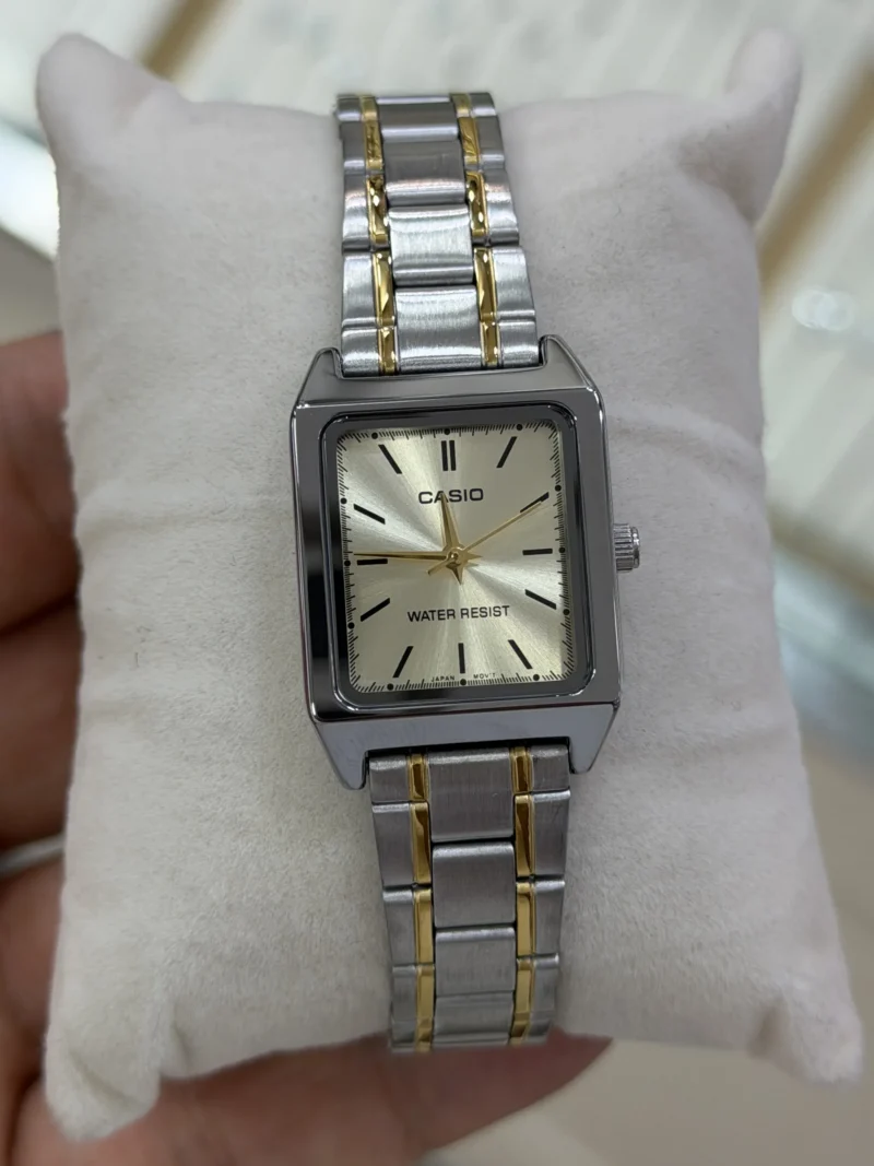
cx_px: 437
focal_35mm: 48
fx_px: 1616
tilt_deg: -60.3
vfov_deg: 39.7
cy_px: 583
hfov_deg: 30.3
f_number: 1.78
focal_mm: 6.76
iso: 64
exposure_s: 1/557
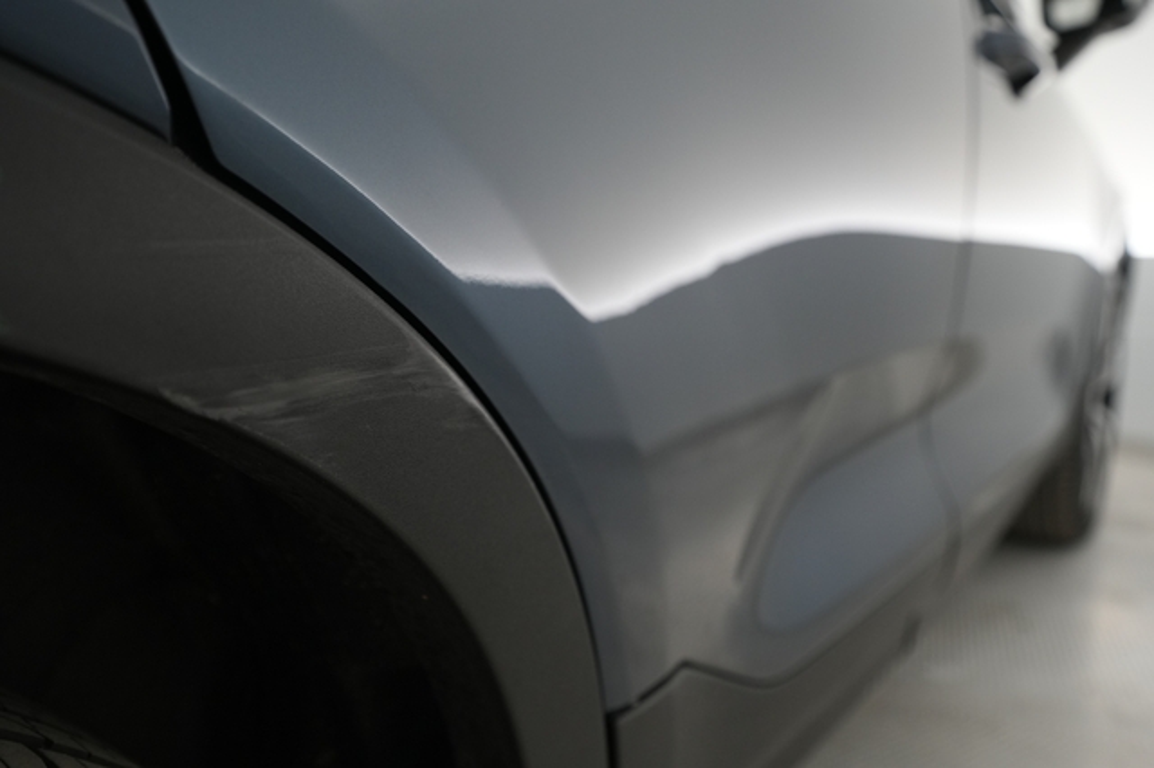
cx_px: 577
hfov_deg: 65.5
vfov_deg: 46.4
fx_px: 897
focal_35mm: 28
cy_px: 384
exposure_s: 1/100
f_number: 4
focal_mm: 28
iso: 2000
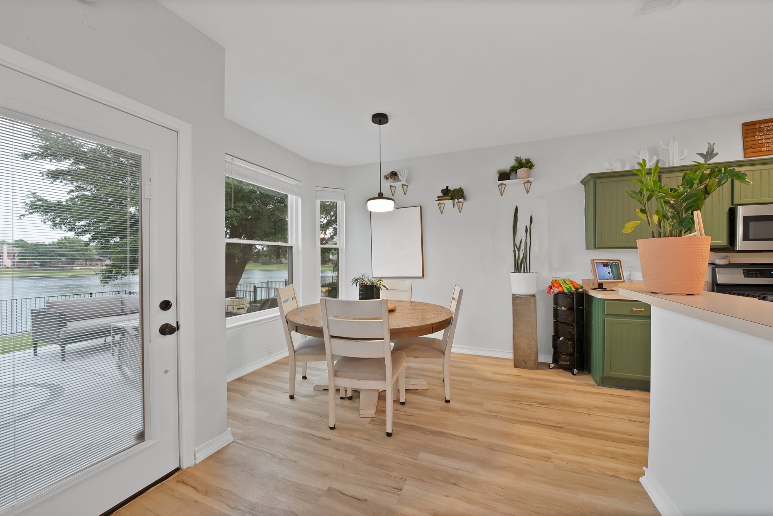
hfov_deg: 112.6
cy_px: 258
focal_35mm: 12
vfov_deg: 90.1
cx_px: 386
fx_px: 258
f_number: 9
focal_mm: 12
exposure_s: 1/1.25
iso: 640
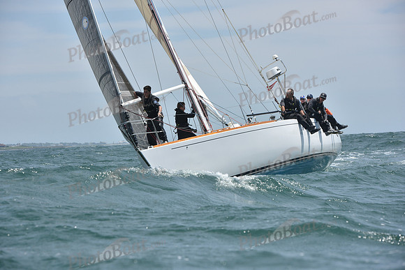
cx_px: 202
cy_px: 135
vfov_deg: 9.2
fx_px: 1688
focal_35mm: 150
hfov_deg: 13.7
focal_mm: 150
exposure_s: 1/1250
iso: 250
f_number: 8
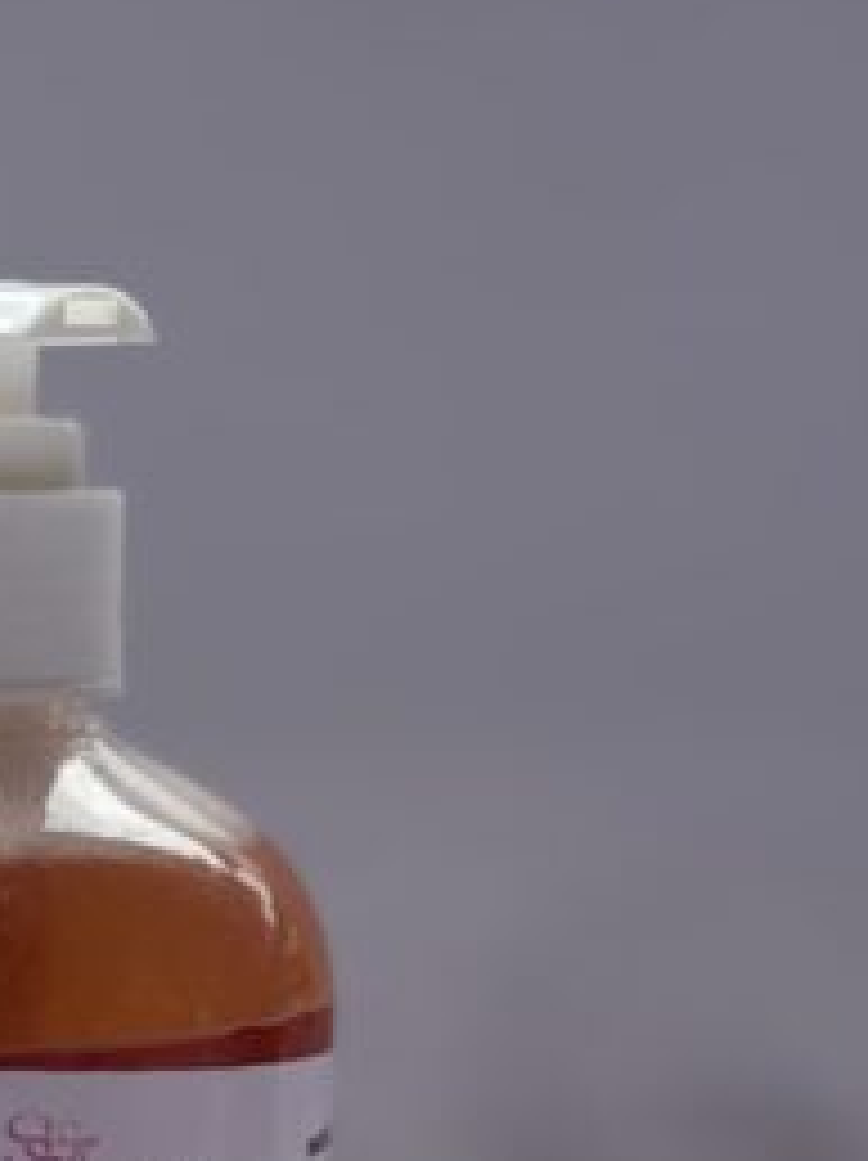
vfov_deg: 12.9
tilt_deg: -12.1
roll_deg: -0.9
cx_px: -405
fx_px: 4990
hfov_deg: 9.7
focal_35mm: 149
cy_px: 1372
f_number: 1.78
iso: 80
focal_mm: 6.86
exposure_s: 1/1695
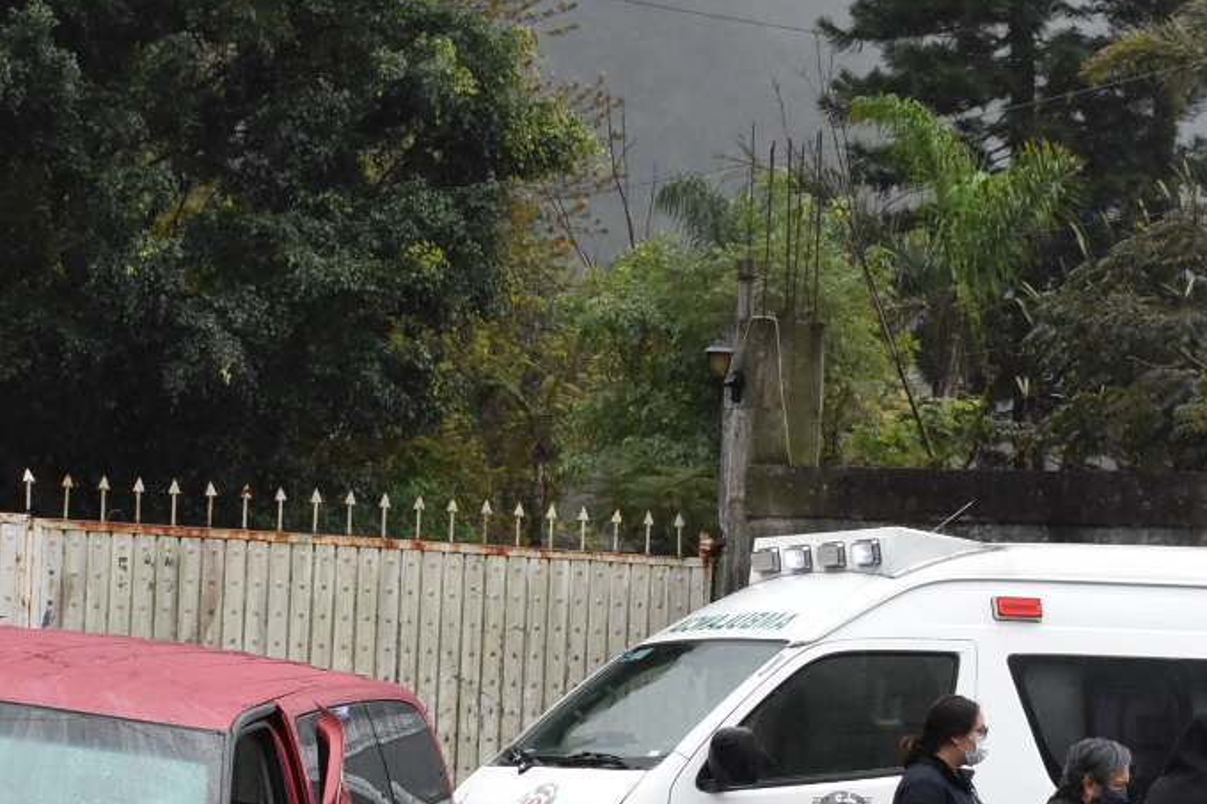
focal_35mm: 143
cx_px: 557
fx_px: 4793
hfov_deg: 14.4
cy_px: 715
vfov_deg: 9.5
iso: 1250
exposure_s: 1/400
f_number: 10
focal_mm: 40
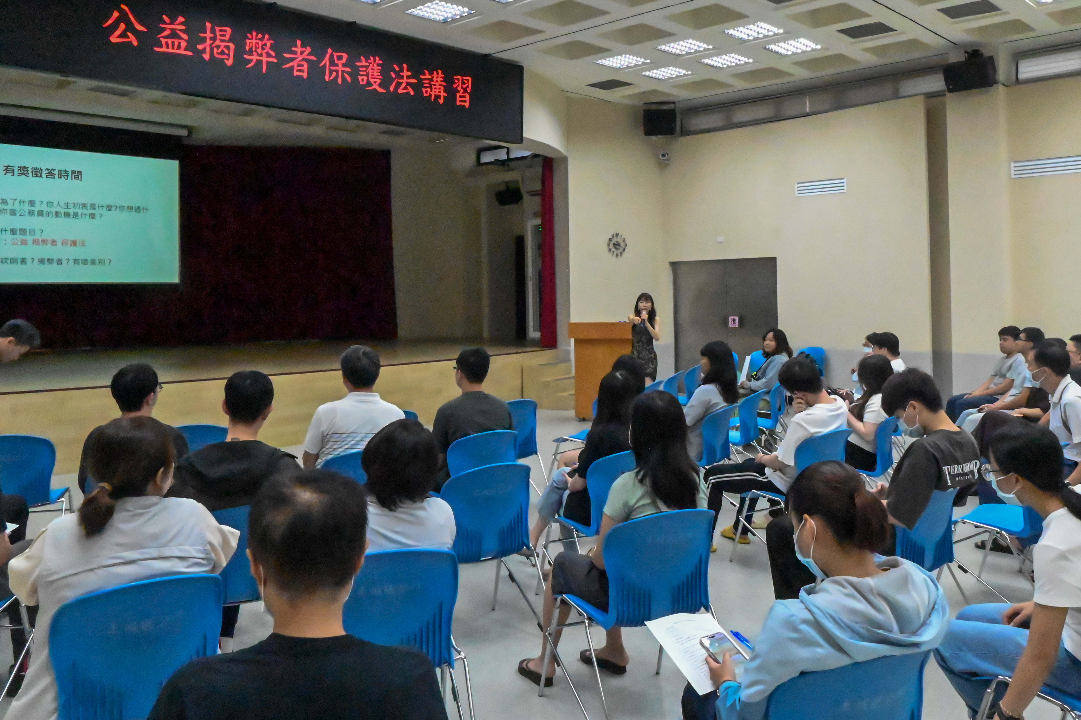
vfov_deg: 53.1
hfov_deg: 73.8
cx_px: 540
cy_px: 360
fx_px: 720
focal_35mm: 24
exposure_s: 1/800
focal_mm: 24
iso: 64508
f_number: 14
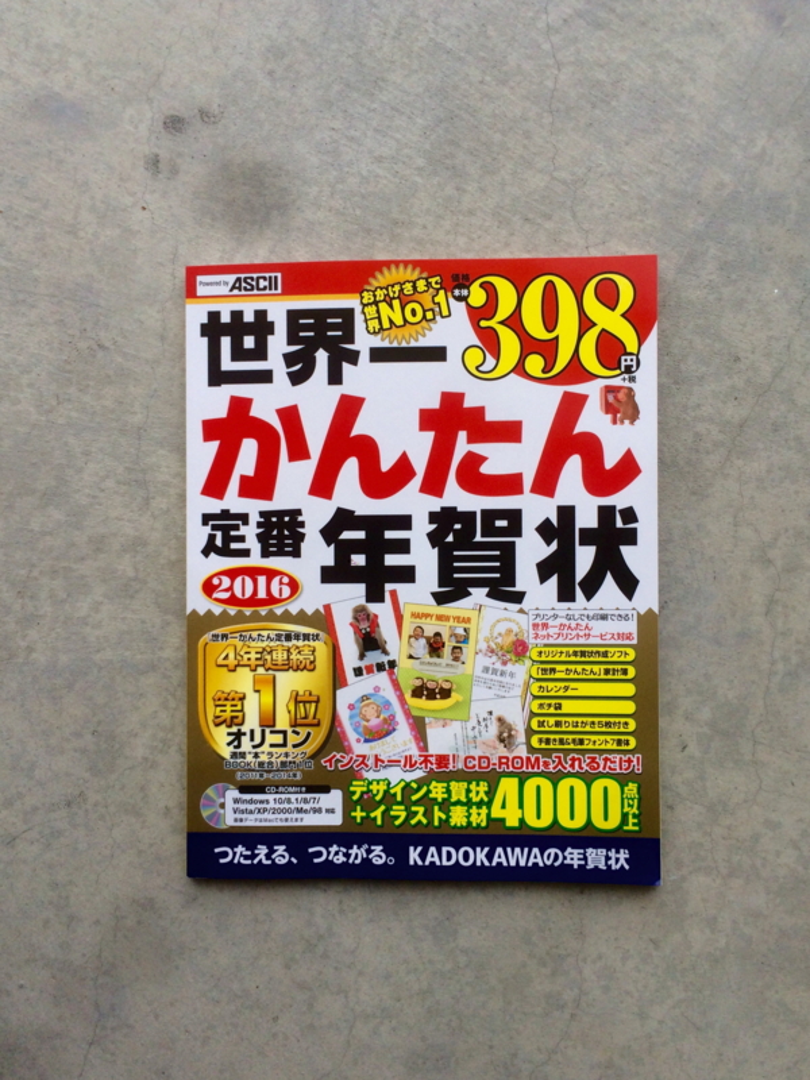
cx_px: 405
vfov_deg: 61.7
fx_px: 905
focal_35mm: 29
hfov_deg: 48.2
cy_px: 540
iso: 64
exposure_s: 1/120
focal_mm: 4.15
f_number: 2.2
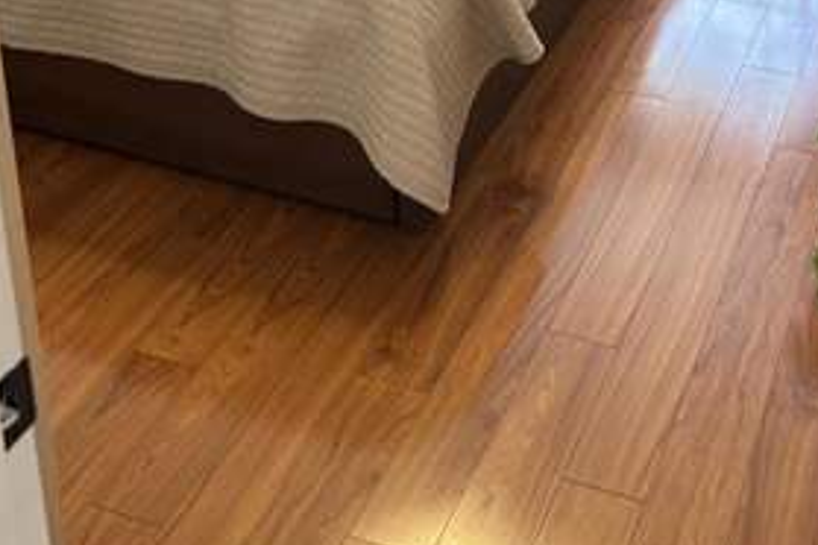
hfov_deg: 32.2
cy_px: -261
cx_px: 507
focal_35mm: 62
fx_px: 1409
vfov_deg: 19.3
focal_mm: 5.7
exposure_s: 1/60
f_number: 1.5
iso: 250
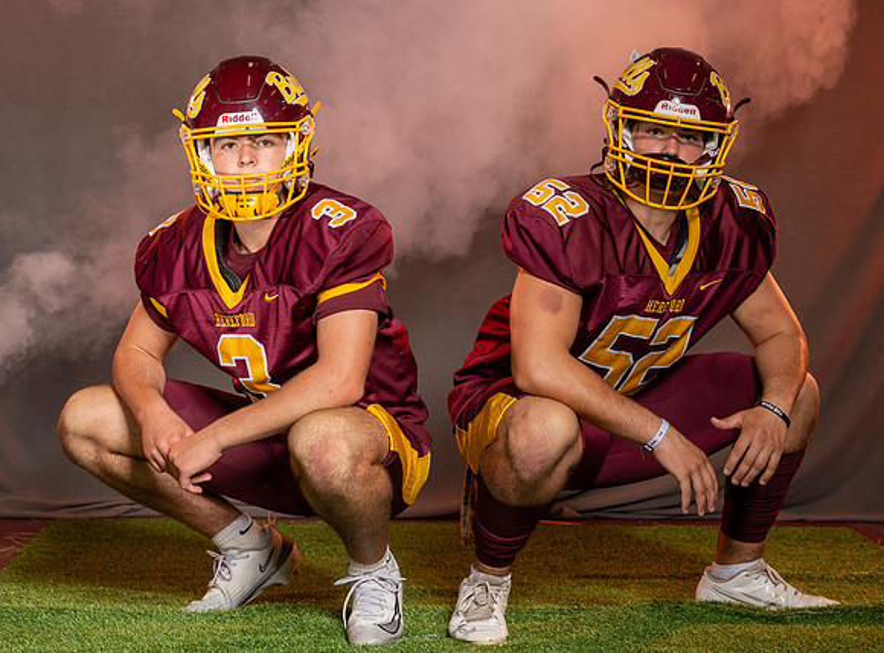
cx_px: 515
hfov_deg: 17.8
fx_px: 2824
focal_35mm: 111
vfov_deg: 13.2
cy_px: 249
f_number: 5.6
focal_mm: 62
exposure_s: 1/160
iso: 80
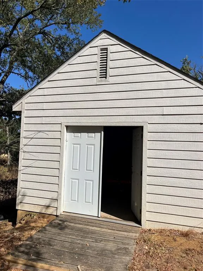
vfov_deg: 67.3
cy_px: 136
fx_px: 203
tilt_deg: +3.4
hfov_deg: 53.1
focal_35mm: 26
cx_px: 102
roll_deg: -3.7
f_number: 1.6
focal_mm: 5.1
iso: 50
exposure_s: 1/6173
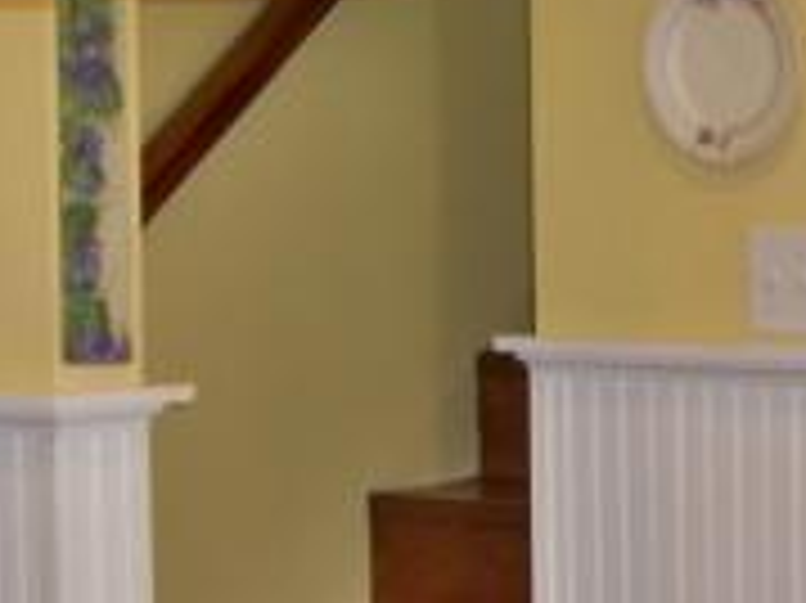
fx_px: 3769
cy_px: 508
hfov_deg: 12.1
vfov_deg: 9.1
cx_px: 783
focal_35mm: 162
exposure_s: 1/30
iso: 200
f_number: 3.8
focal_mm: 8.8
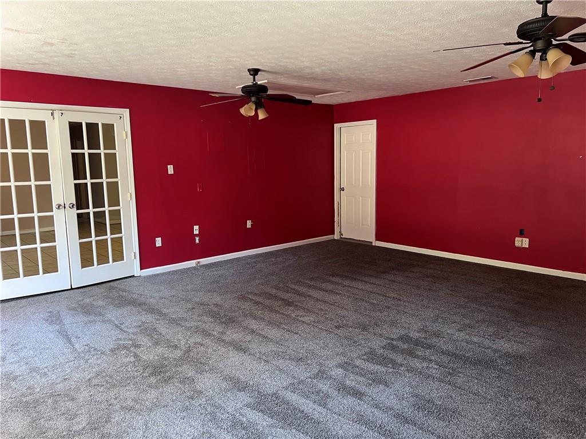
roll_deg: +1.0
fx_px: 440
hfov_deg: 67.3
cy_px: 220
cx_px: 293
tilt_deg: -8.1
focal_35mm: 26
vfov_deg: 53.1
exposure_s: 1/60
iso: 160
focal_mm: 5.7
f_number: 1.5
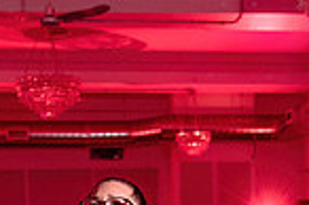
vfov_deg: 10.1
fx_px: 1080
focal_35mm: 126
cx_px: 211
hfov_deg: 16.2
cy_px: 392
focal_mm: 28
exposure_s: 1/100
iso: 500
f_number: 2.8
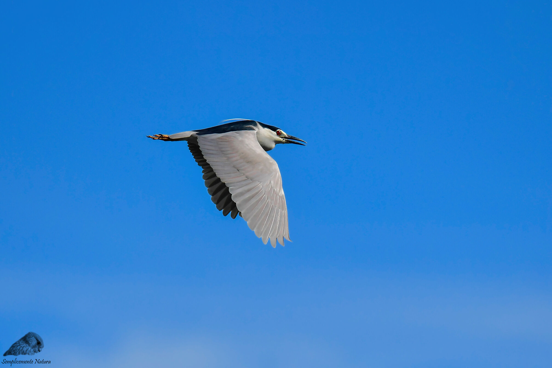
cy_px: 184
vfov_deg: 1.1
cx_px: 276
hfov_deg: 1.7
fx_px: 18399
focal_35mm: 1200
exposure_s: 1/3200
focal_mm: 600
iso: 500
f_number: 8
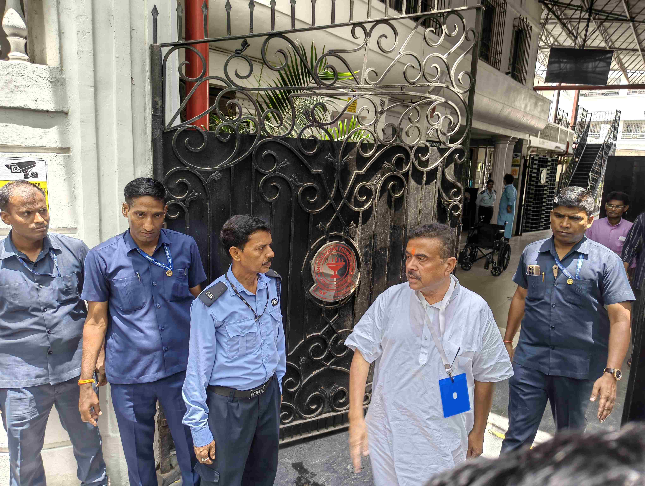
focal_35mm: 24
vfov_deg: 56.9
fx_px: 448
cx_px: 322
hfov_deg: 71.5
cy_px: 243
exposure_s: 1/101
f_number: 1.87
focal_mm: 5.56
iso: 100
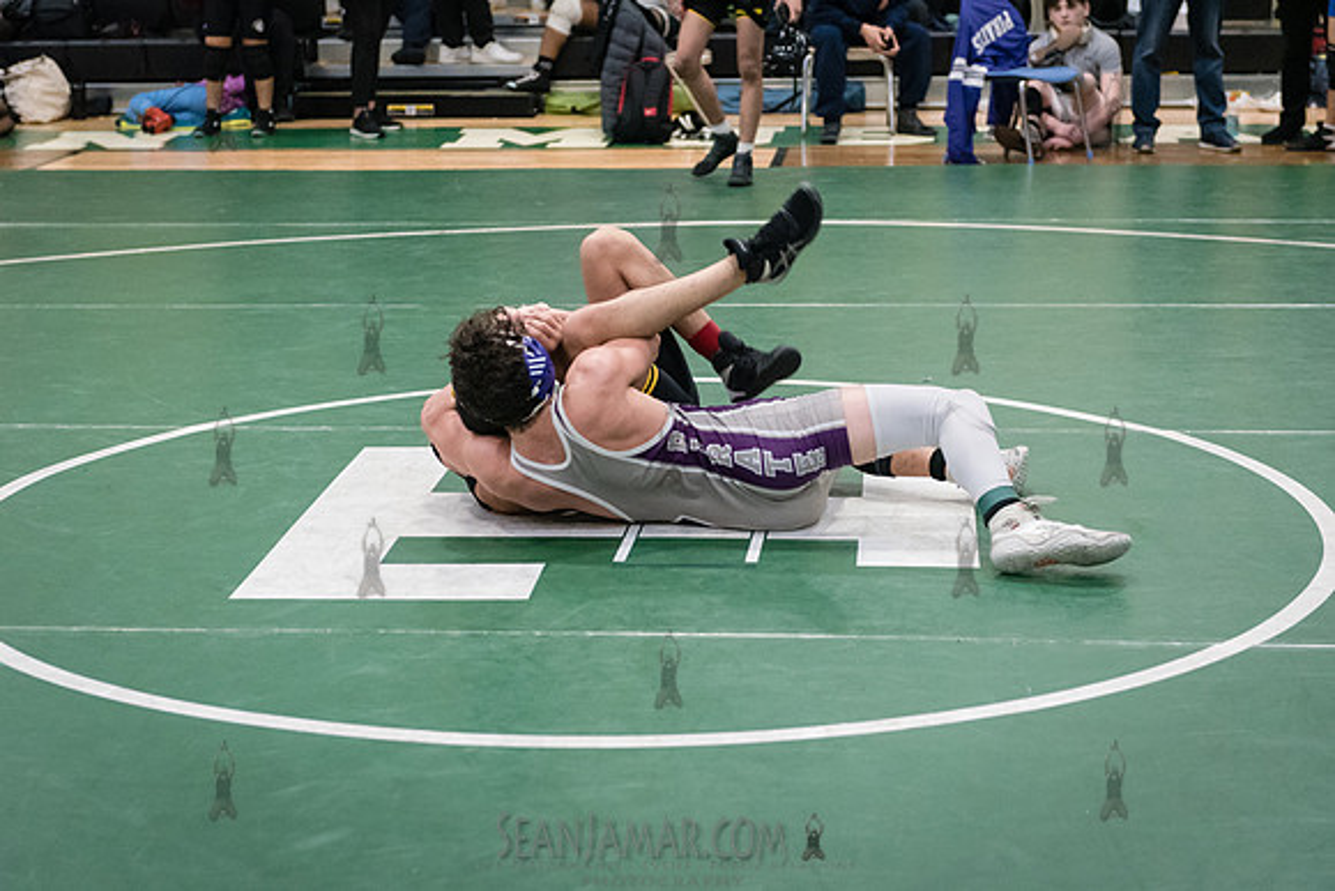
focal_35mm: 73
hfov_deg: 27.7
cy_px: 446
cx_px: 668
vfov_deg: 18.7
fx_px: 2704
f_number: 3.2
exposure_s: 1/500
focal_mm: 66
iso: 8000
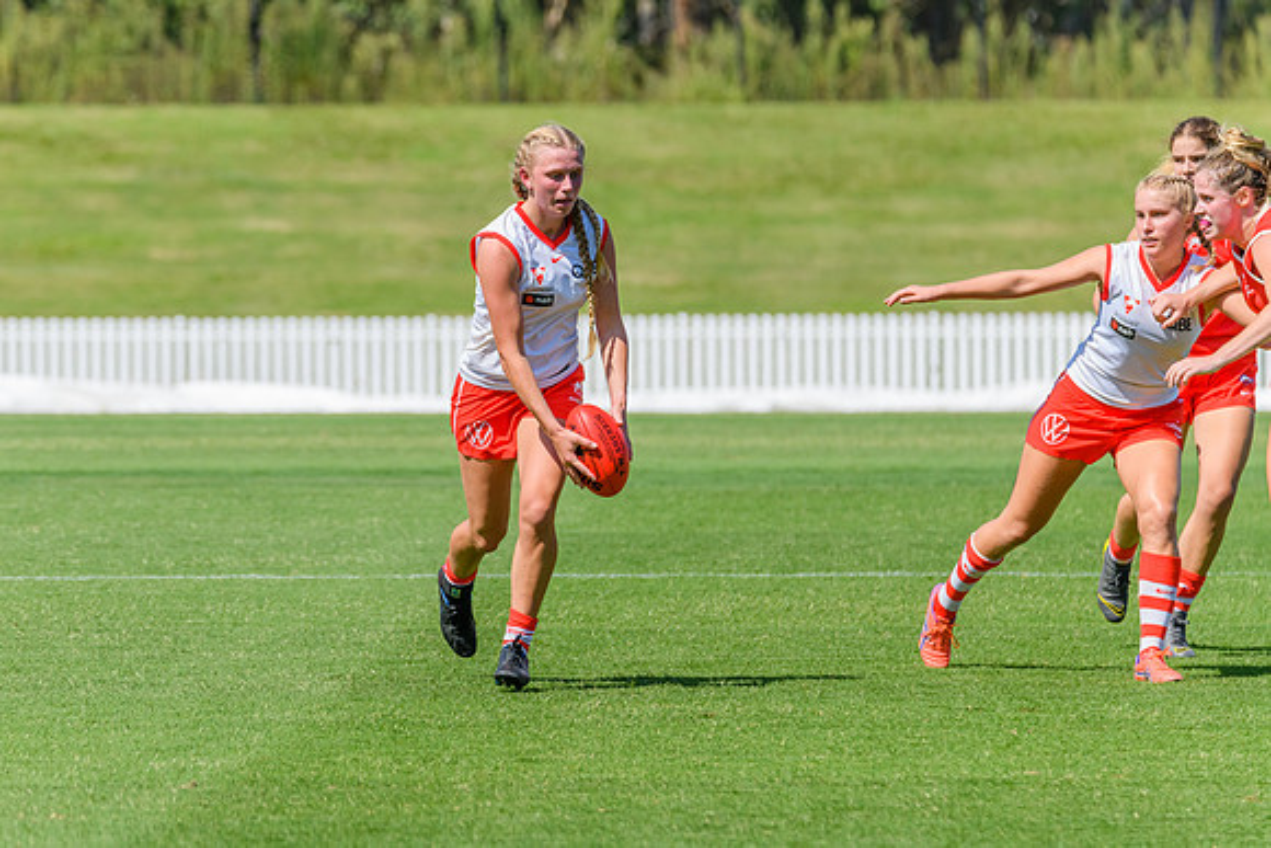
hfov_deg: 4.8
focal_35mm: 426
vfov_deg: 3.2
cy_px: 409
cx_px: 526
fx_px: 15055
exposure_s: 1/2000
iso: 800
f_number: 9
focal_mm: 360
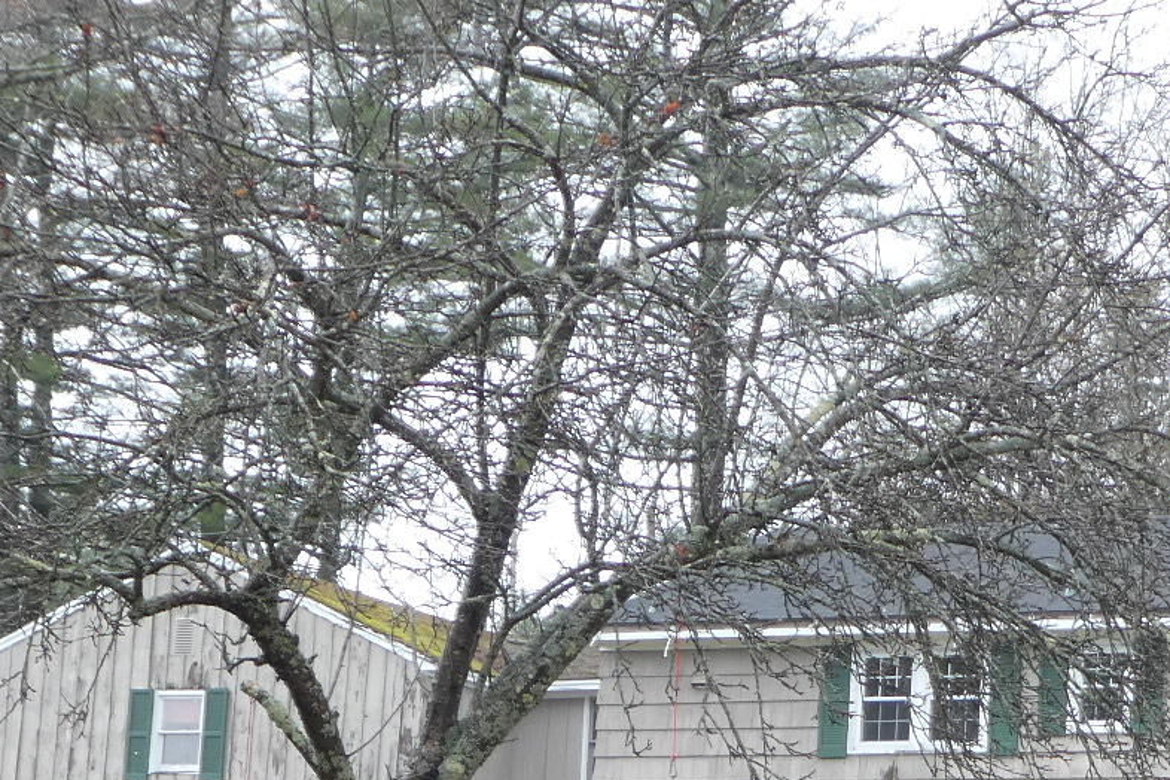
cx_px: 976
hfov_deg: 16.0
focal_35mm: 127
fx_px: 4127
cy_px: 1018
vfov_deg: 10.6
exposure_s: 1/50
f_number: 4.5
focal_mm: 7.2
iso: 80
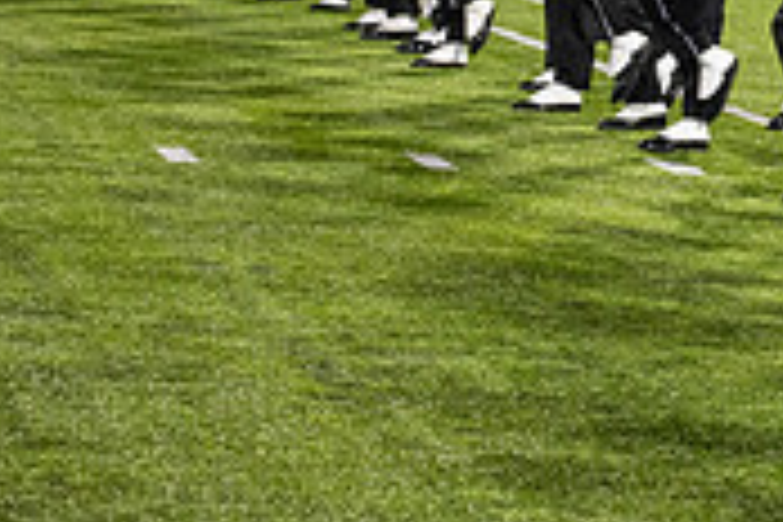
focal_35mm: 234
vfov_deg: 5.8
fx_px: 5089
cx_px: 1233
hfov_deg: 8.6
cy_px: -83
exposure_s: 1/500
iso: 1250
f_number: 3.2
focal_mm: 70
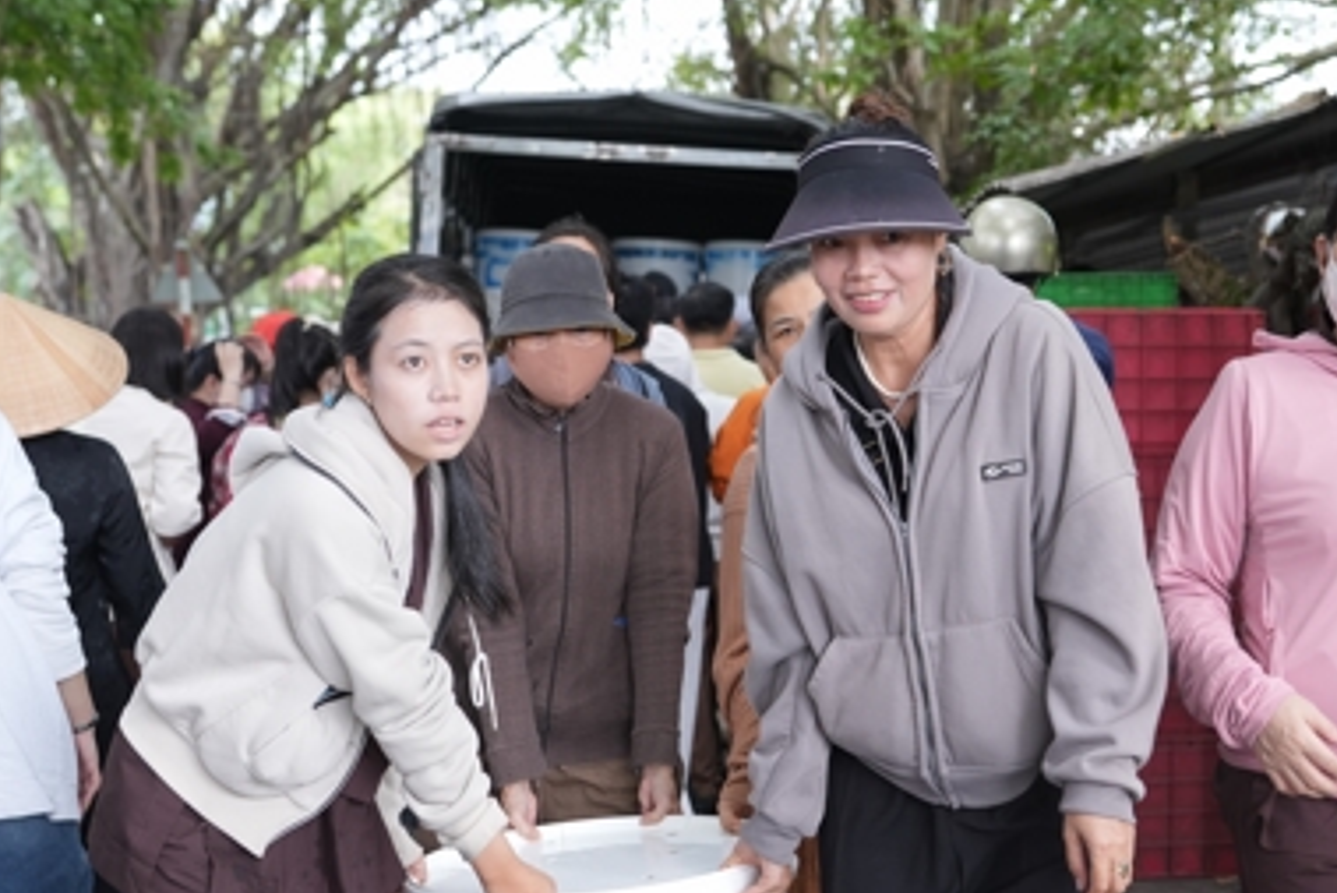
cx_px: 801
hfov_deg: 33.3
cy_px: 528
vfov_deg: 22.6
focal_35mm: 60
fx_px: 2229
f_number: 2.8
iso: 500
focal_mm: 35
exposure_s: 1/400
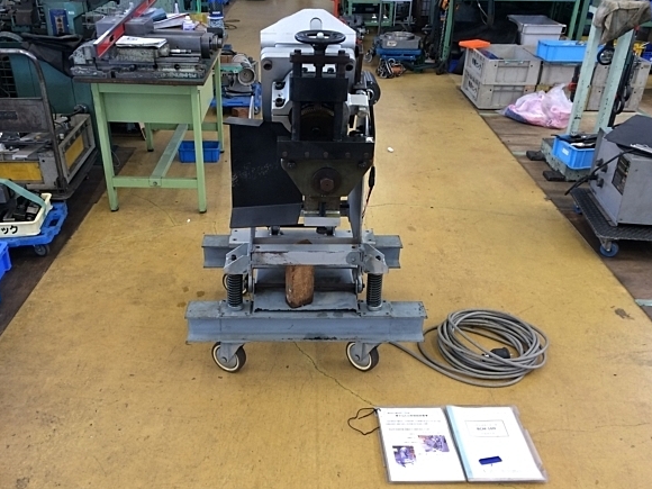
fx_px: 603
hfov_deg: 56.8
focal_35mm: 32
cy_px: 263
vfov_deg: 44.1
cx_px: 304
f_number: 2.2
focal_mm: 4.15
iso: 80
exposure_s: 1/30
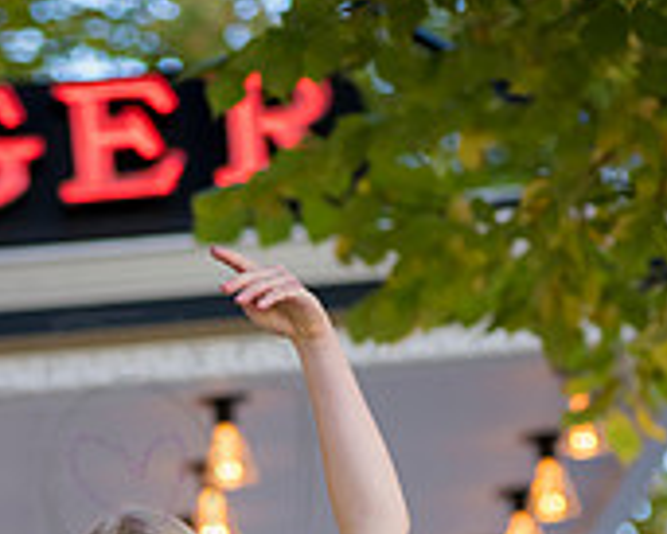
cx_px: 144
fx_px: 5452
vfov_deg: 5.6
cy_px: 830
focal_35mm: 276
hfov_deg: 7.0
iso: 400
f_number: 3.5
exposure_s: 1/400
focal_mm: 112
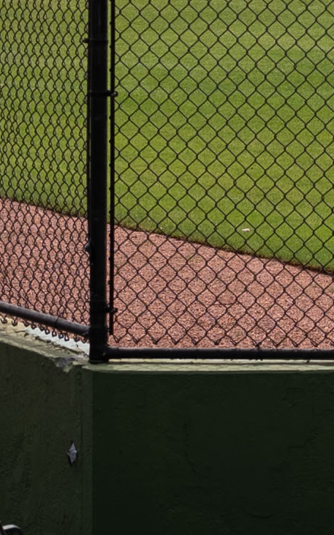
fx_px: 3014
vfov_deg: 9.8
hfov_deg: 5.7
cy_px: -265
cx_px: 1173
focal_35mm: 207
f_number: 3.2
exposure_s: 1/1600
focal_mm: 35
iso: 200
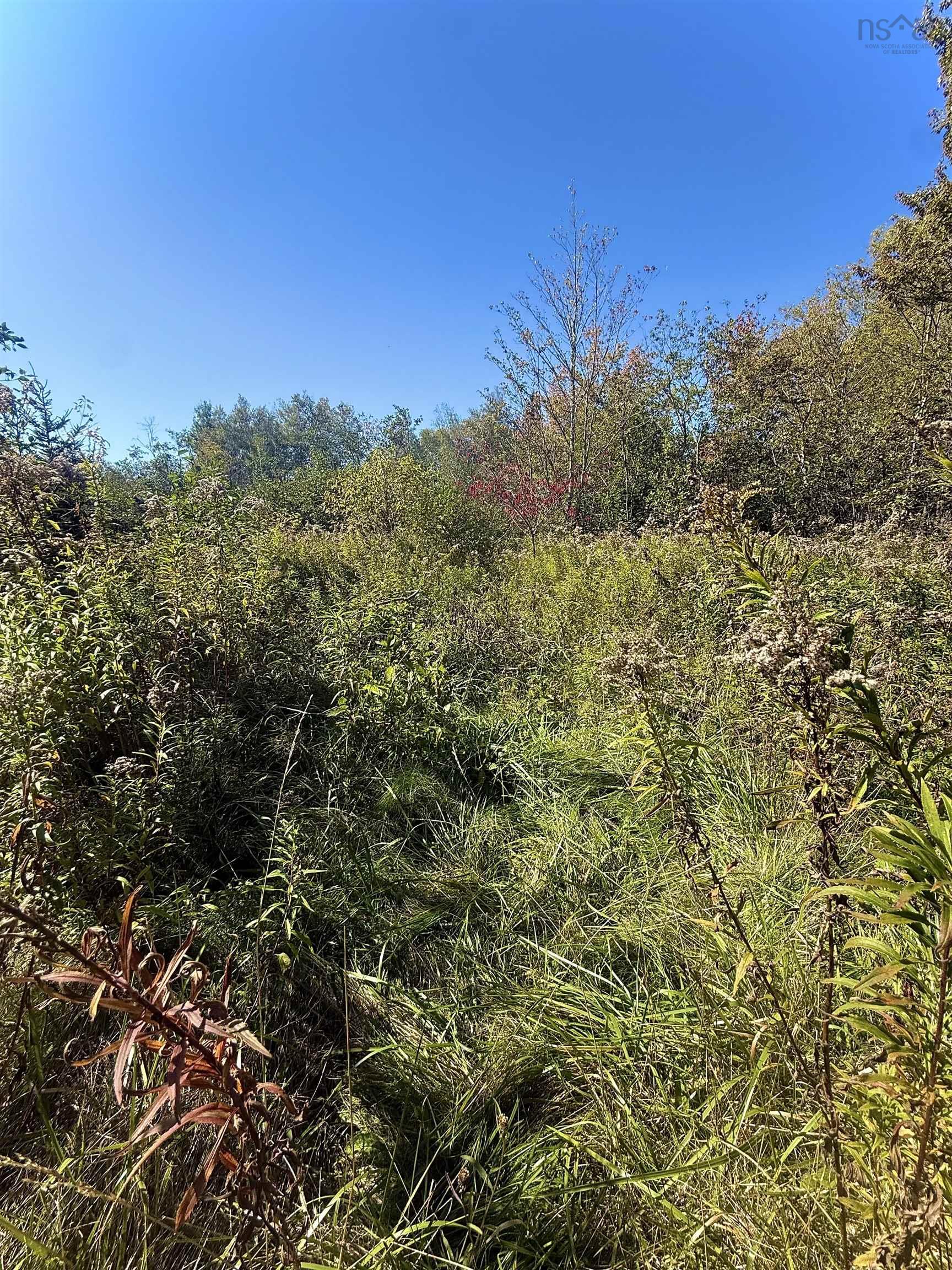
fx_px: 513
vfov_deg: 102.1
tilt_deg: -9.6
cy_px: 635
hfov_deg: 85.7
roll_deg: -1.3
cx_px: 476
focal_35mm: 14
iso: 50
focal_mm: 2.22
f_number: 2.2
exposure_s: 1/928
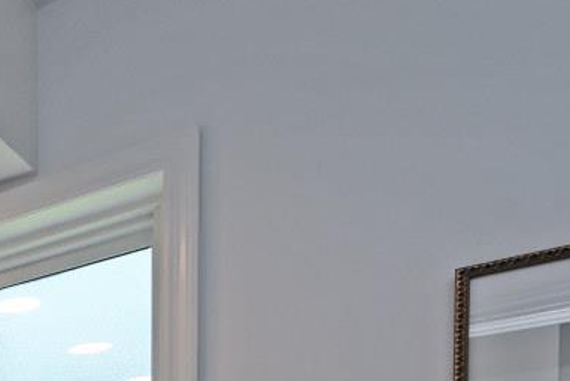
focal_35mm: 55
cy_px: 634
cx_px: -369
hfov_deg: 24.2
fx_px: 871
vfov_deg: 19.8
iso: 110
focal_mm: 14
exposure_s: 1/125
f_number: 5.6
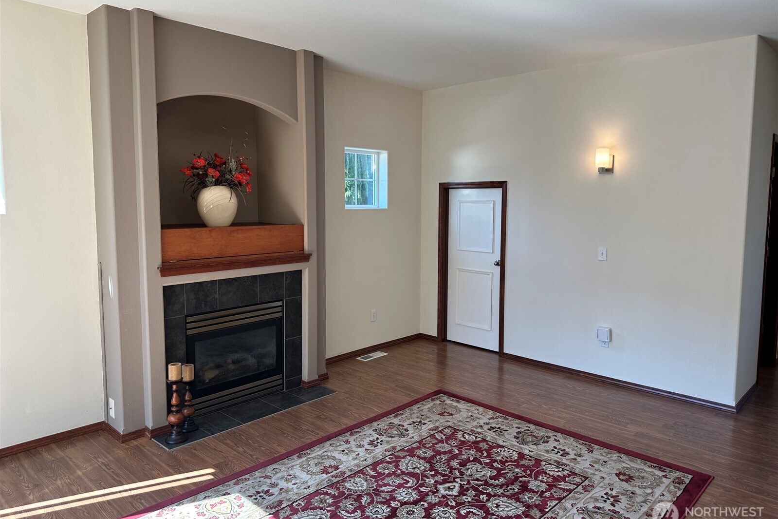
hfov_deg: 71.5
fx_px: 540
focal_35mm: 25
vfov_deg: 51.2
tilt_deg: -5.0
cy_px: 242
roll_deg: -0.6
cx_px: 389
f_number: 1.78
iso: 64
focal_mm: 6.86
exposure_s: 1/120
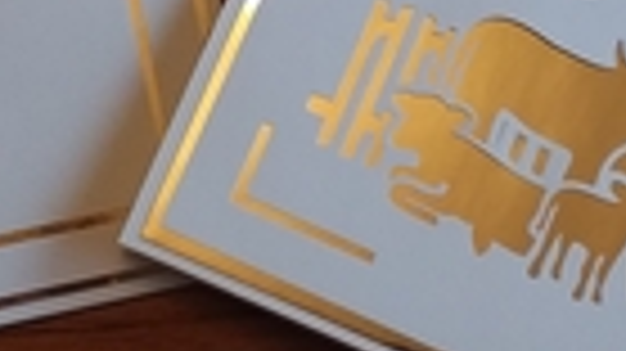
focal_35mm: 95
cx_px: 216
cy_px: -173
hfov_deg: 22.4
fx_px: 1576
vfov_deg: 12.1
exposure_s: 1/50
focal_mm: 2.91
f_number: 1.9
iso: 50
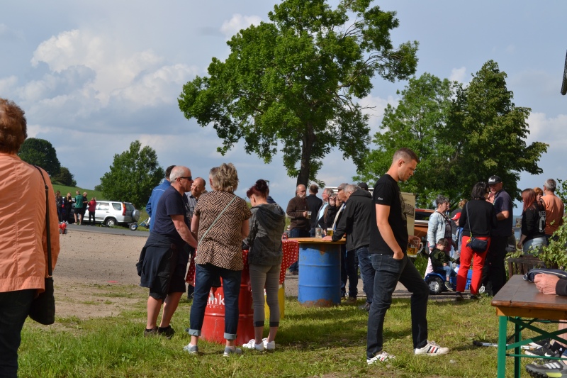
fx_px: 898
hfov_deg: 35.1
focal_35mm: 57
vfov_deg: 23.8
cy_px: 189
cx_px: 284
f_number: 8
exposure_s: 1/640
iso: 200
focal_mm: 38
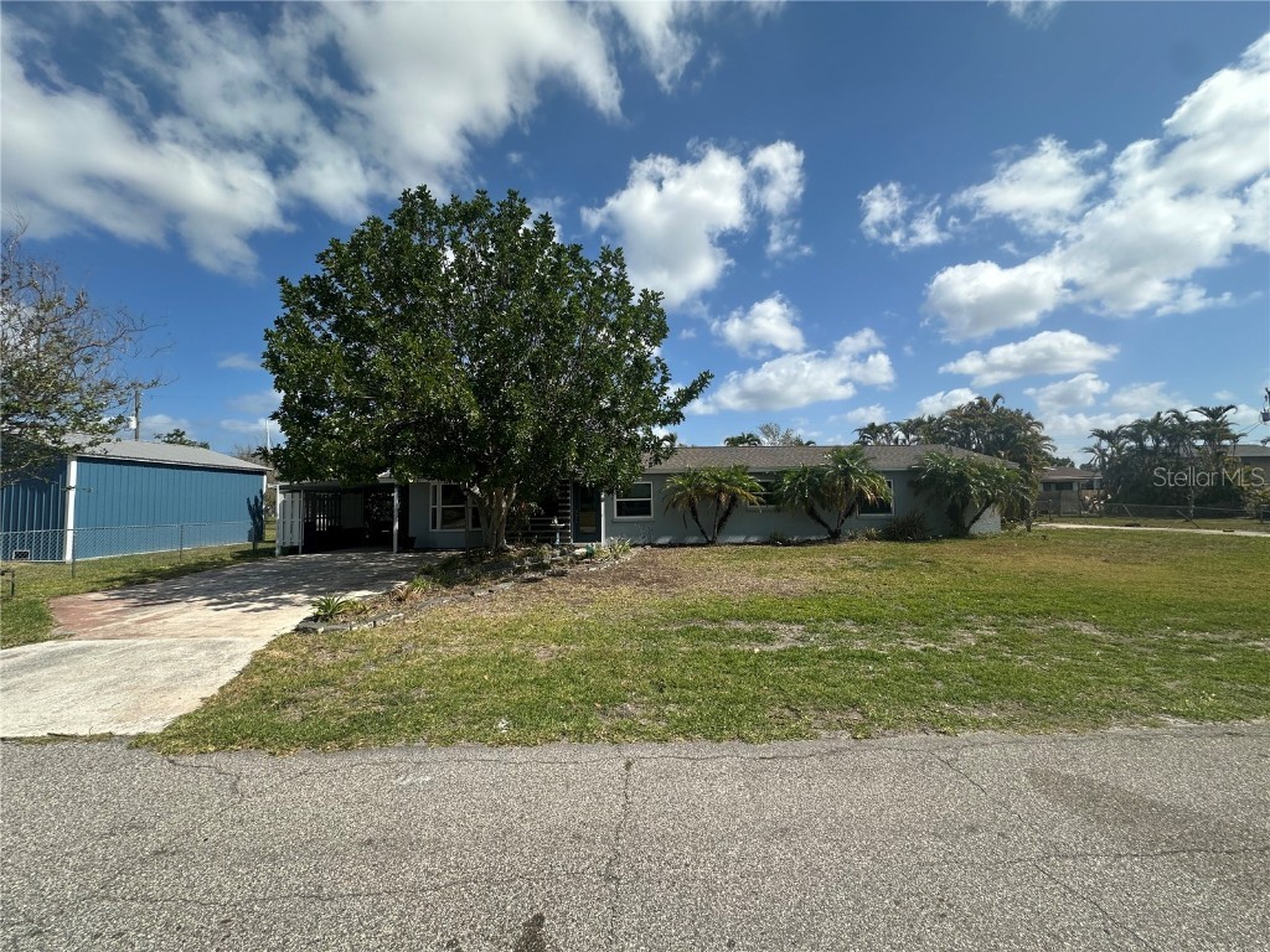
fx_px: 514
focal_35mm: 14
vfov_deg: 85.7
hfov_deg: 102.1
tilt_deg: +3.4
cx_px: 635
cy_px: 476
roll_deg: +0.8
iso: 50
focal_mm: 2.22
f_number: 2.2
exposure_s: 1/1855
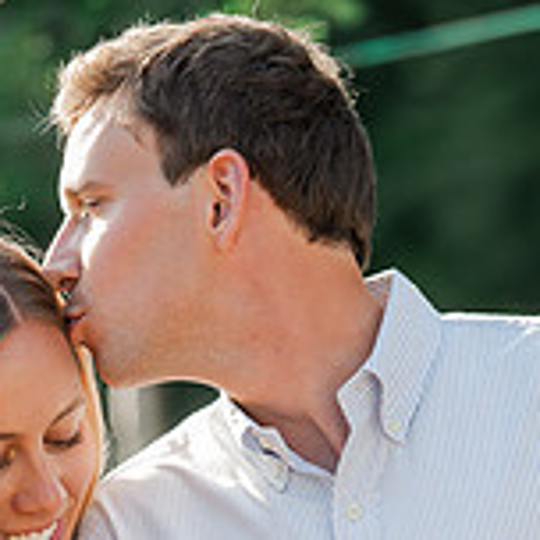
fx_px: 7571
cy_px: 728
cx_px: 178
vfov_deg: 4.1
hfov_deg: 4.1
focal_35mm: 429
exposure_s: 1/500
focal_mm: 170
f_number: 4
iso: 400
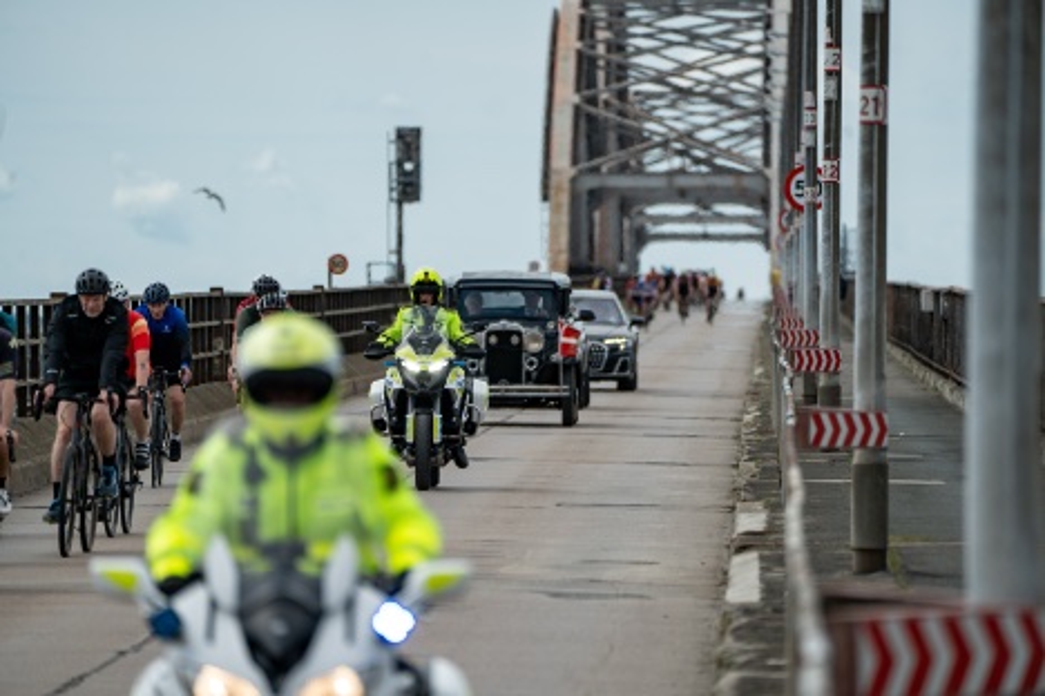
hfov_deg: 5.2
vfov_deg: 3.4
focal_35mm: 400
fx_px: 11610
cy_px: 348
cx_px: 522
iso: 250
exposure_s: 1/2500
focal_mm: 400
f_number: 5.6
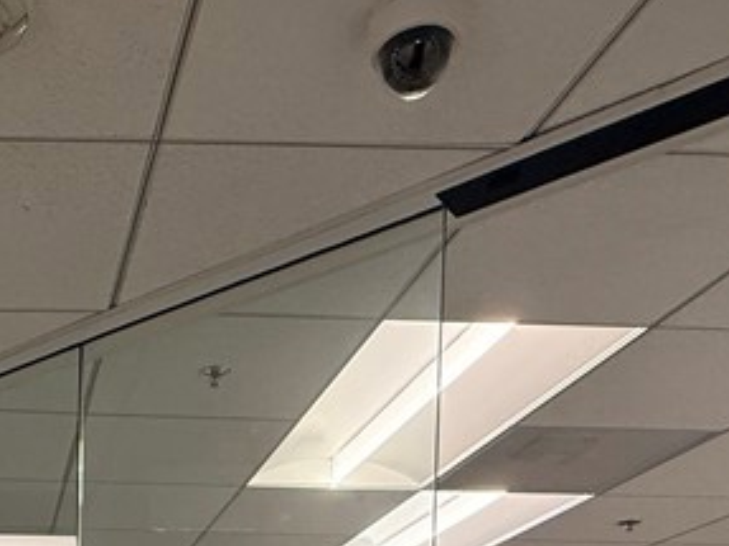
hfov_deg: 34.6
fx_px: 1053
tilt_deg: -1.7
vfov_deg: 23.0
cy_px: 841
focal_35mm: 50
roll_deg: -0.9
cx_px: -5
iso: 320
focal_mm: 2.22
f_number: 2.2
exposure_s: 1/120
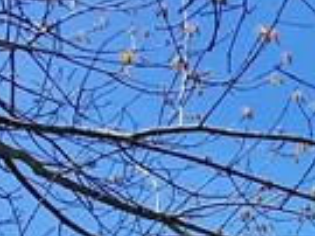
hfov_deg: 8.0
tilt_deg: +1.8
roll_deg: -0.4
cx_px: 859
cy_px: 594
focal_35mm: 220
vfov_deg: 6.4
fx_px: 2000
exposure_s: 1/1326
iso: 25
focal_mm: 4.15
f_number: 2.2
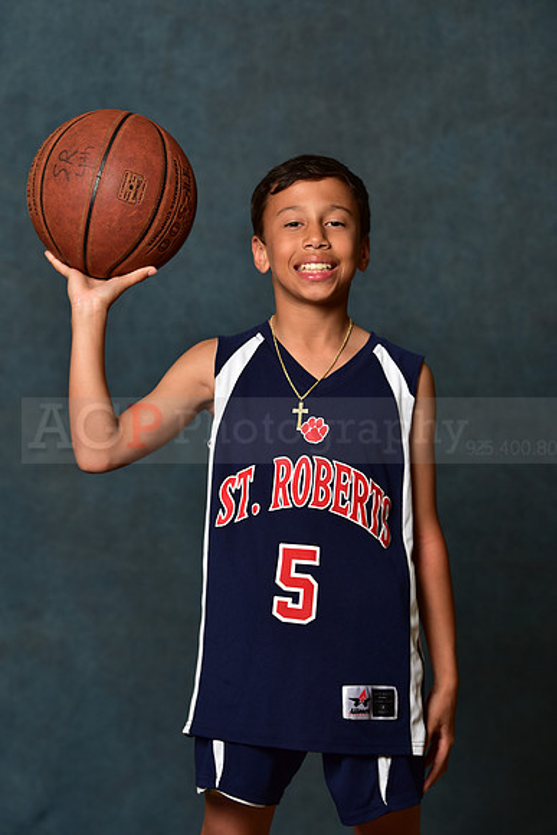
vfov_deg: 15.2
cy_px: 418
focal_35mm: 135
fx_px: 3131
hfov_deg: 10.2
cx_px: 278
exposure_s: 1/200
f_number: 4.5
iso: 200
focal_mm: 135
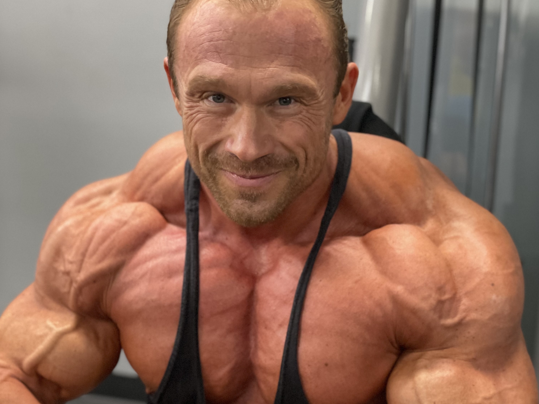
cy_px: 307
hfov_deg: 27.8
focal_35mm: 70
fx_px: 1090
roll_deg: -0.2
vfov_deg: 20.8
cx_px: 270
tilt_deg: -22.0
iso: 400
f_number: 2
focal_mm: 6
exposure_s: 1/30
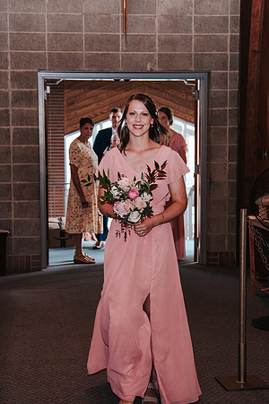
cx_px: 124
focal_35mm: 73
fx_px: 823
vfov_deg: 27.5
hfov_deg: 18.6
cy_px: 202
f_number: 4
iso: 1000
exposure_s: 1/200
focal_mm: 48
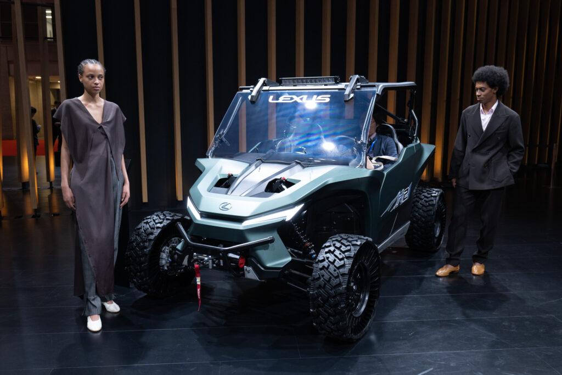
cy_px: 188
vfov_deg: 42.3
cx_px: 281
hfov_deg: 60.3
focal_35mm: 31
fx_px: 484
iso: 2500
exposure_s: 1/250
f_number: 6.3
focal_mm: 31
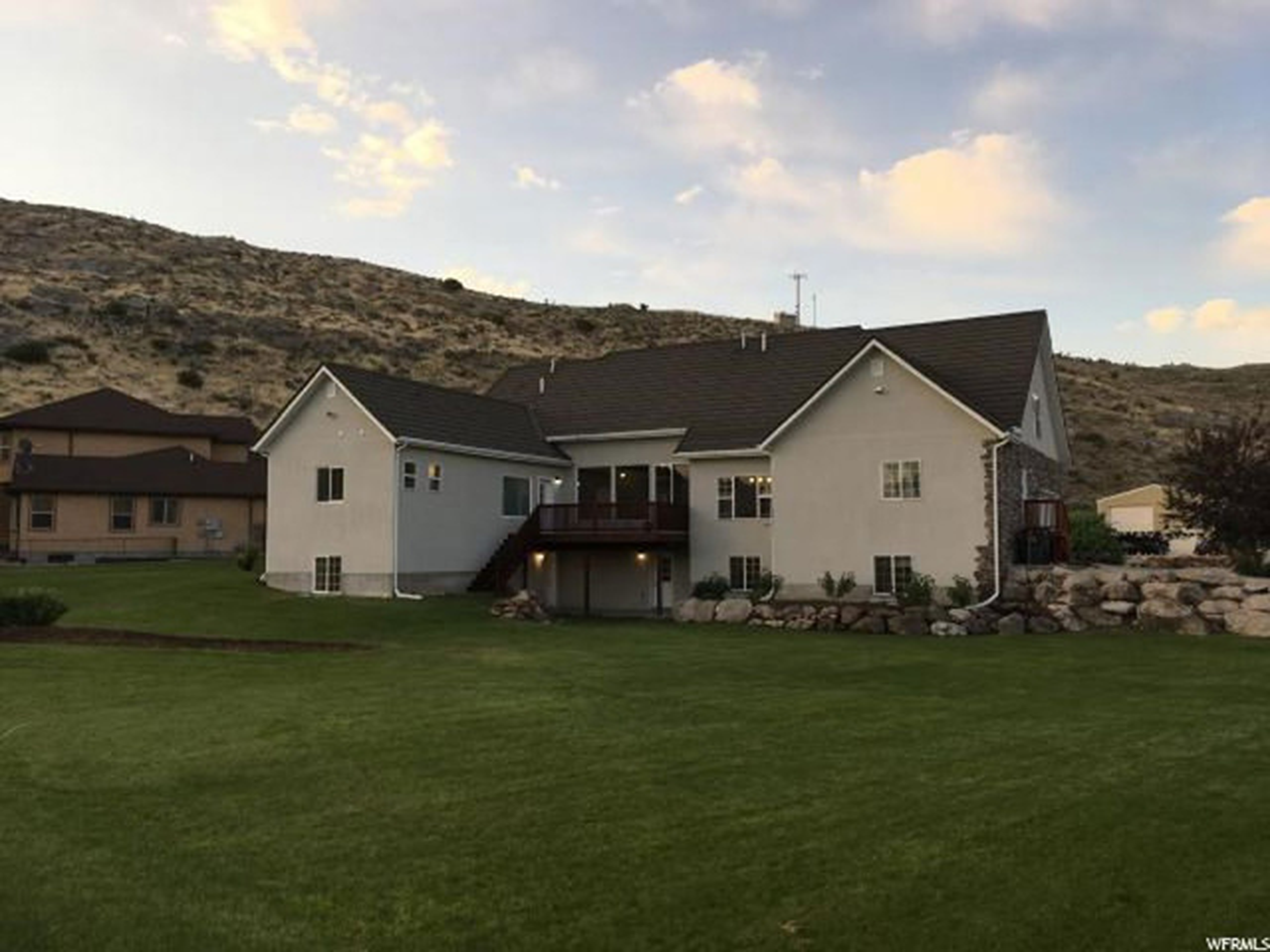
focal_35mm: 29
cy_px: 476
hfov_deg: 61.7
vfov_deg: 48.2
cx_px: 635
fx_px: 1064
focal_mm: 4.15
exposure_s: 1/203
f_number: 2.2
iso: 25
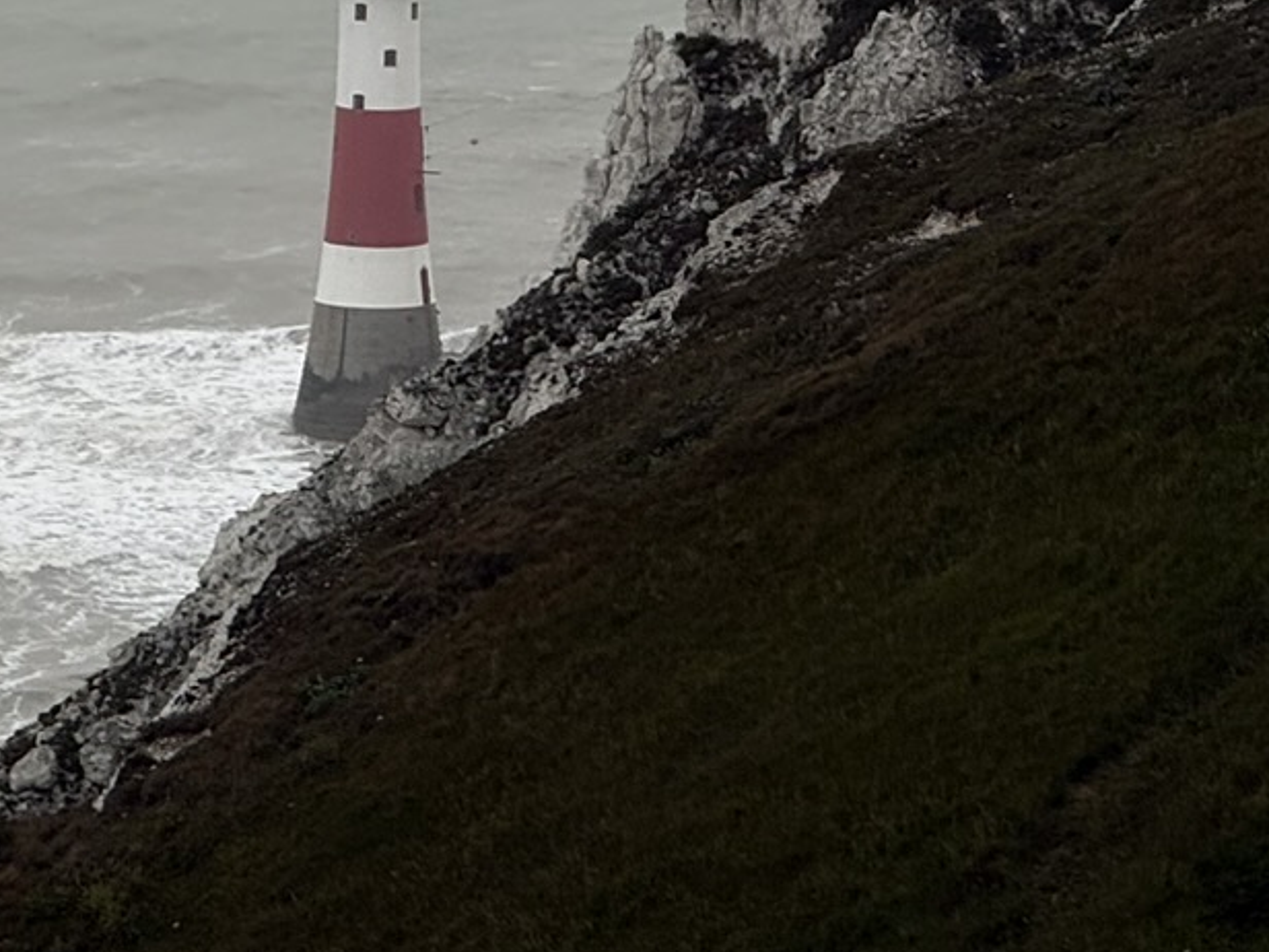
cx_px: 396
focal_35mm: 399
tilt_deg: -5.0
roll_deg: -1.4
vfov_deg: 3.7
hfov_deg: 5.0
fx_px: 14627
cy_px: -336
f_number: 2.8
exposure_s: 1/2525
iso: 50
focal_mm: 15.66
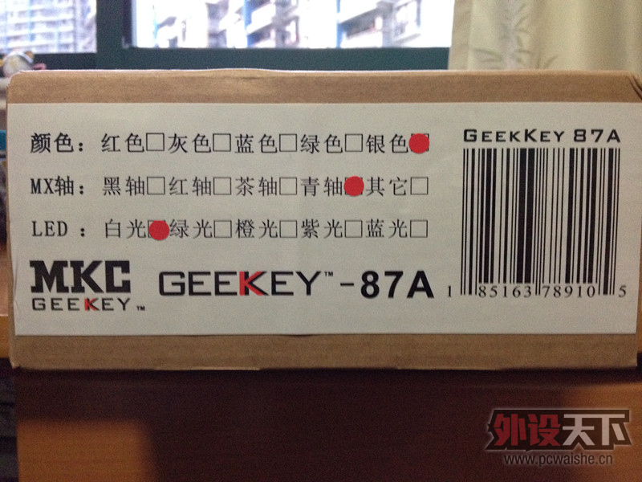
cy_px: 241
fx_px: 649
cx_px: 321
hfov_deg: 52.6
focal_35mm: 35
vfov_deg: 40.7
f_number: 2.4
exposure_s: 1/17
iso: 400
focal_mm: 4.28
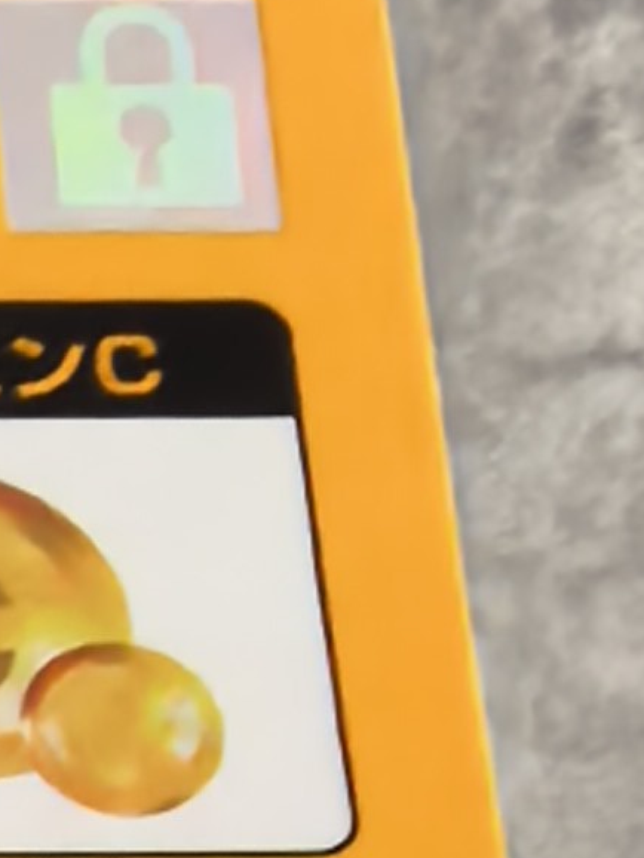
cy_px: 1379
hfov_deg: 7.4
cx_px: -1479
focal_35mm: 170
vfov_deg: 11.1
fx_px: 4214
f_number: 2.2
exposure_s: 1/100
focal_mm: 1.95
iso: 800
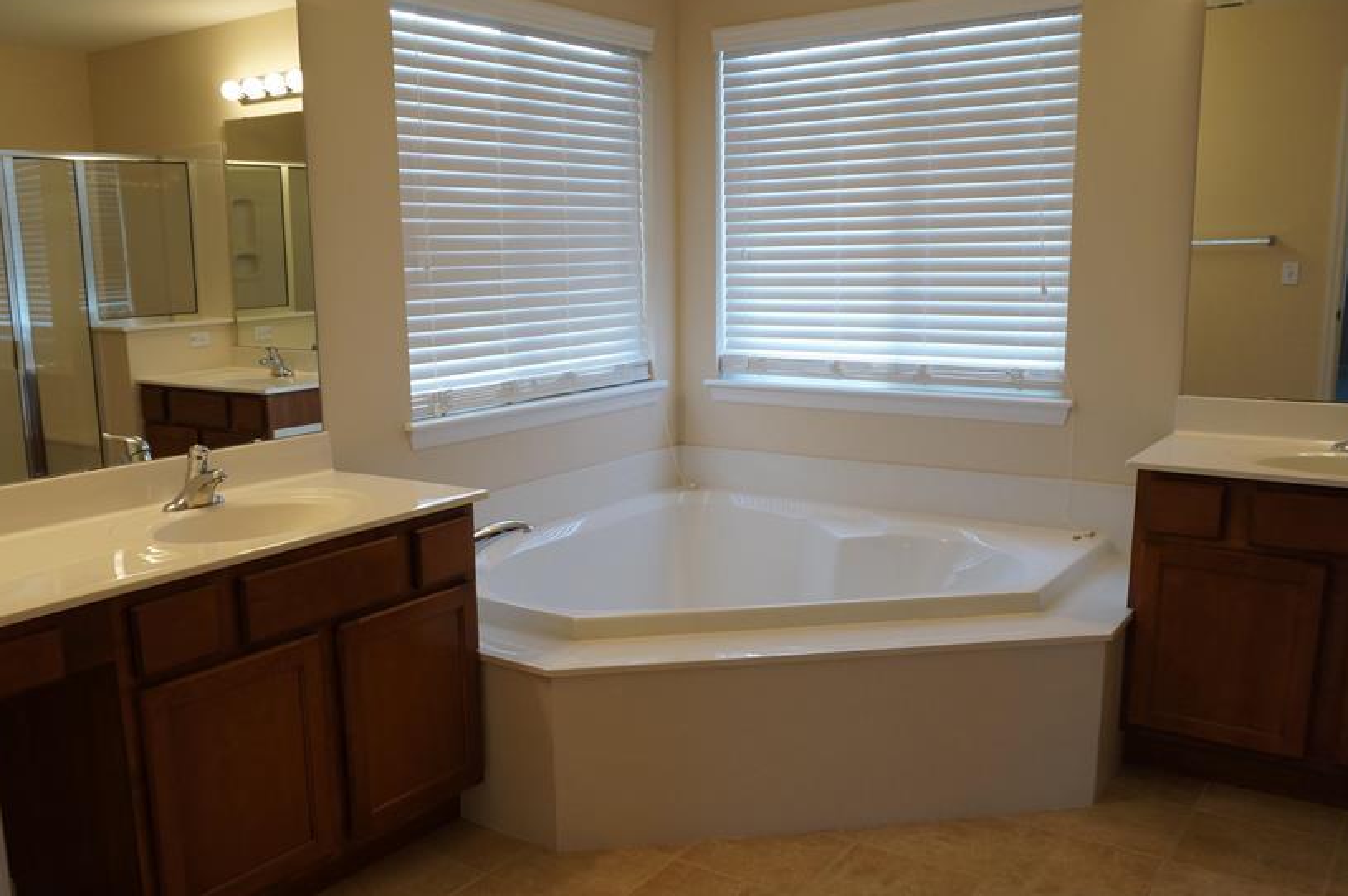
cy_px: 501
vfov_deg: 41.0
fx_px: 1197
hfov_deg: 58.5
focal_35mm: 32
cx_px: 568
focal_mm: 16
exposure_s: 1/160
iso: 500
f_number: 4
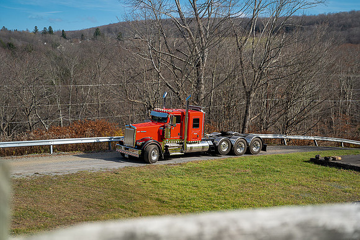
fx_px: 610
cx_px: 180
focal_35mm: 61
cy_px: 120
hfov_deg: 32.9
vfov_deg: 22.3
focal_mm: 61
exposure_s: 1/50
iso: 100
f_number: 2.5
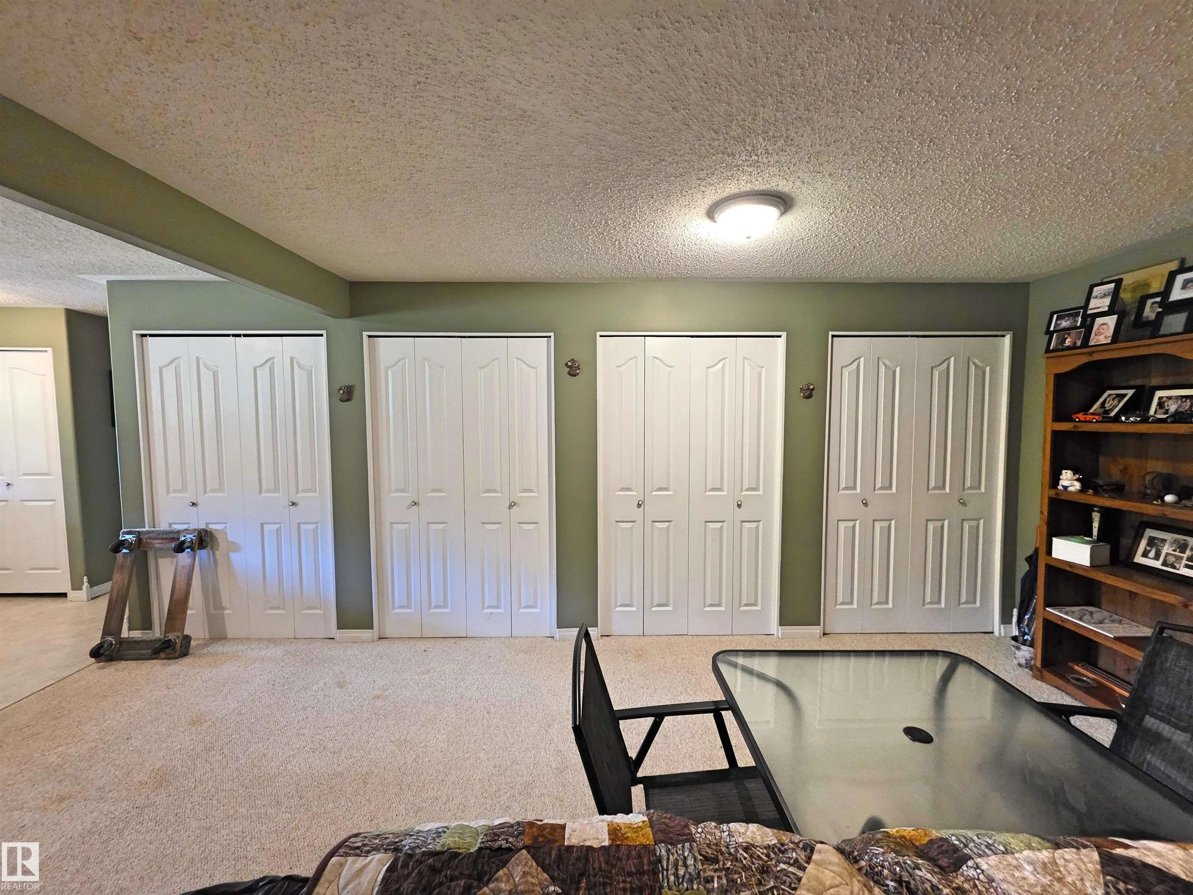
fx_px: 448
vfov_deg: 89.9
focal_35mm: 13
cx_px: 596
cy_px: 448
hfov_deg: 106.2
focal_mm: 2.2
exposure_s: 1/60
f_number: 1.9
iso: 800
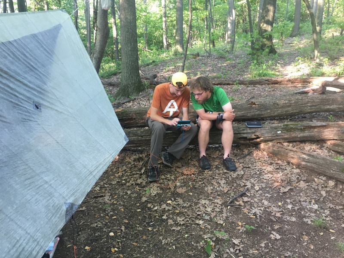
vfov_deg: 48.2
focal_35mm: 29
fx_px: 288
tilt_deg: -15.1
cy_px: 129
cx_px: 172
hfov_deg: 61.7
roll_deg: -0.3
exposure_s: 1/30
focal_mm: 4.15
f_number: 2.2
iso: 64
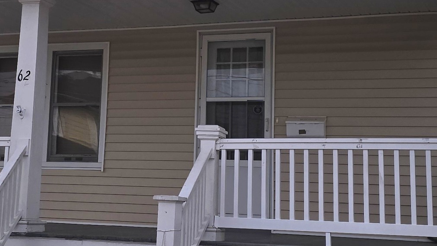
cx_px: 152
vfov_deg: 15.8
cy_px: 49
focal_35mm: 76
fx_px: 881
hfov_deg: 27.7
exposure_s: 1/2032
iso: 12
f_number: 1.7
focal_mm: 6.3
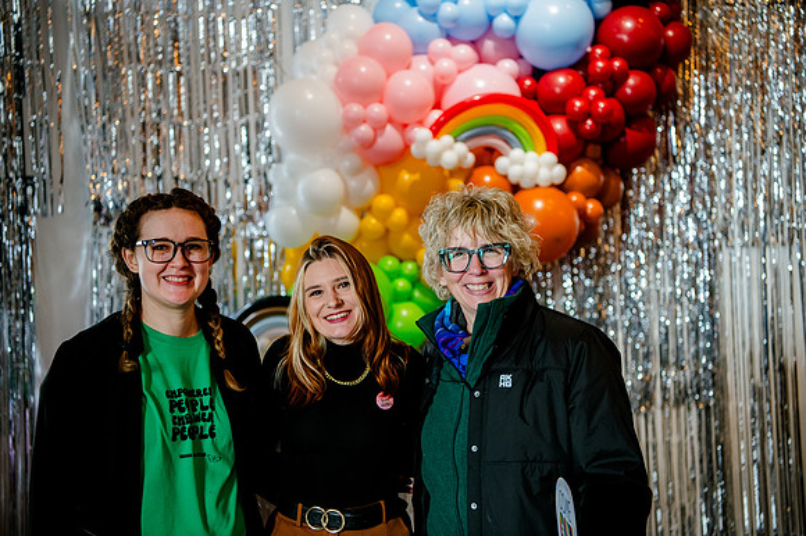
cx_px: 403
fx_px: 1119
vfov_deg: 27.0
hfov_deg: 39.6
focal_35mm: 50
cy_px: 268
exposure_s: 1/200
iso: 2500
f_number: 3.2
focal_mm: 50
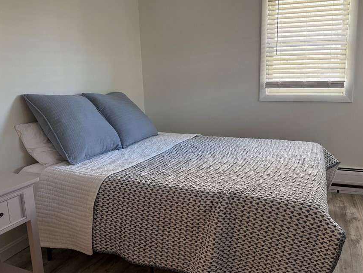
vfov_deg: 48.2
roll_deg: +1.1
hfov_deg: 61.4
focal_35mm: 29
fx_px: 304
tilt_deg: -11.8
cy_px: 130
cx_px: 204
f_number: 1.78
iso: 200
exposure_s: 1/130
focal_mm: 6.76
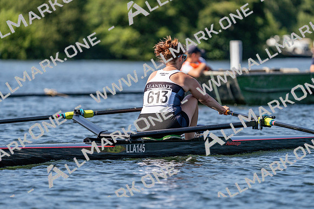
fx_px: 3210
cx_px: 157
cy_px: 104
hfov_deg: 5.6
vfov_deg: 3.7
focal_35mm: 368
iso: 320
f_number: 6.3
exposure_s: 1/1600
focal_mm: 368
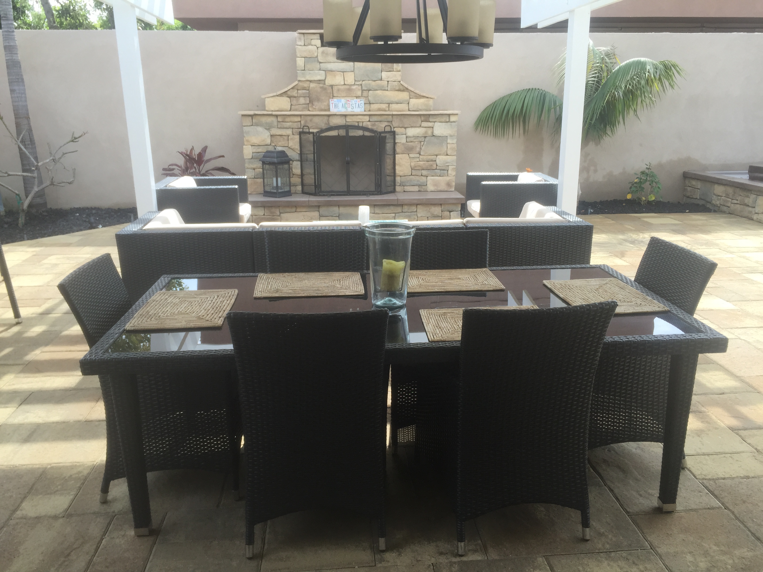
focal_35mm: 29
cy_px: 286
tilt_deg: -16.3
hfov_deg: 61.7
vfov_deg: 48.2
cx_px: 382
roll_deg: -0.3
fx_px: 639
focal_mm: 4.15
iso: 32
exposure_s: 1/412
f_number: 2.2
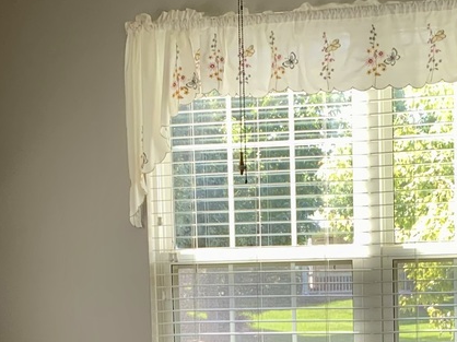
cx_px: 274
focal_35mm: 100
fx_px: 1319
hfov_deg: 19.6
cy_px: 373
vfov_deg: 14.4
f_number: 1.8
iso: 20
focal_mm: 3
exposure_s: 1/120
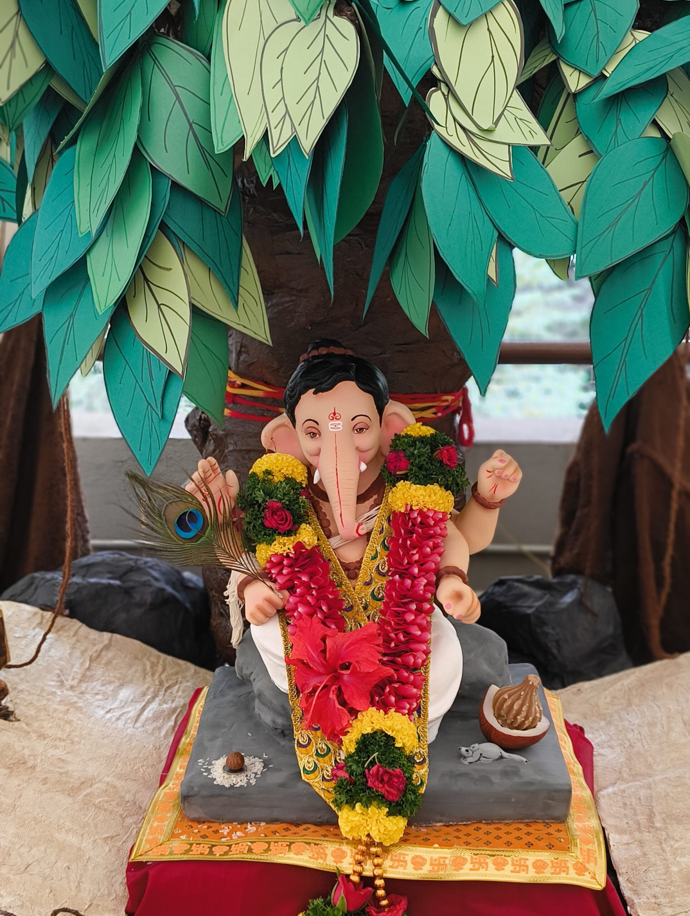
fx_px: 1325
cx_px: 345
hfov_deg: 29.2
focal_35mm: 50
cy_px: 458
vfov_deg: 38.1
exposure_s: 1/154
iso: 100
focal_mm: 5.56
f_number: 1.87
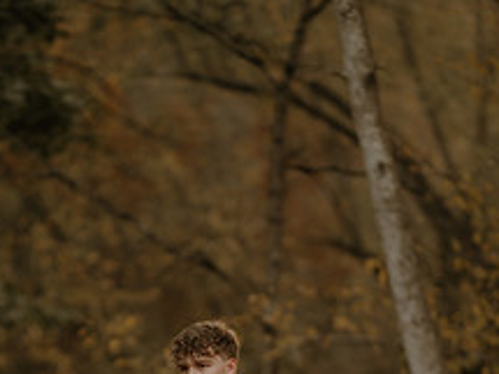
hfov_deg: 11.6
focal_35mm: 171
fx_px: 2464
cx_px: 202
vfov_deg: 8.6
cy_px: 481
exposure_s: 1/640
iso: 200
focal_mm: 85
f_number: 1.4
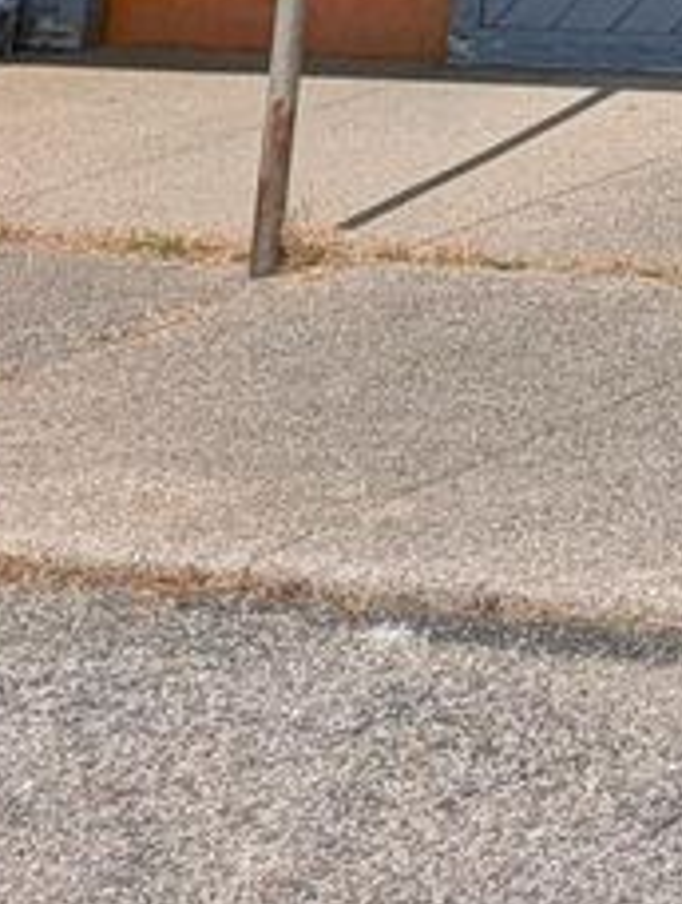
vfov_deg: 10.4
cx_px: 1971
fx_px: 3743
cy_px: -1711
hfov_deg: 8.8
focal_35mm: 143
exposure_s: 1/2252
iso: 30
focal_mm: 6.9
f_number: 1.68
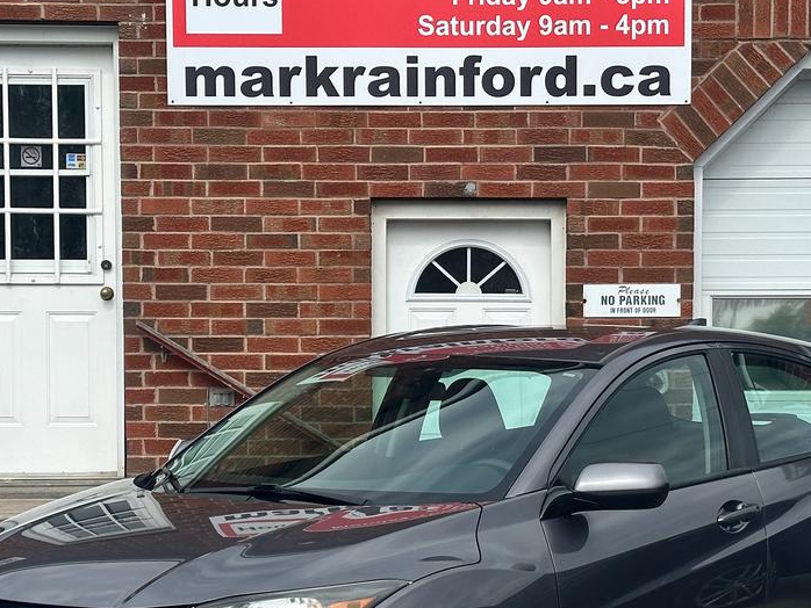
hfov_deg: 22.2
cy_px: 449
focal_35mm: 88
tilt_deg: -2.5
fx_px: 2062
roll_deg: +0.6
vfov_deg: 16.7
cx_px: 451
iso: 64
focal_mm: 6.86
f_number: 1.78
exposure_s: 1/3731
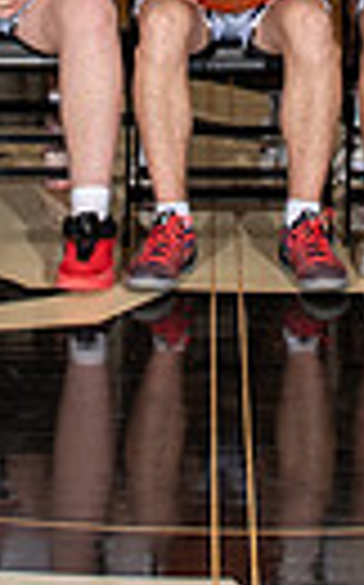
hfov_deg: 7.6
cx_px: 279
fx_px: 2736
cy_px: -323
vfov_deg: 11.6
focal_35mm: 172
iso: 100
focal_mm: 29
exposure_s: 1/200
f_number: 5.6
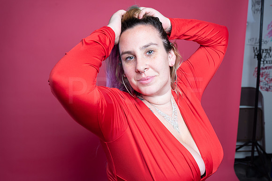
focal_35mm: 35
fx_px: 264
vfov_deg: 37.9
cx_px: 136
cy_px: 90
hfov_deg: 54.4
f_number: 8
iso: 100
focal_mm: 35
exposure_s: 1/160
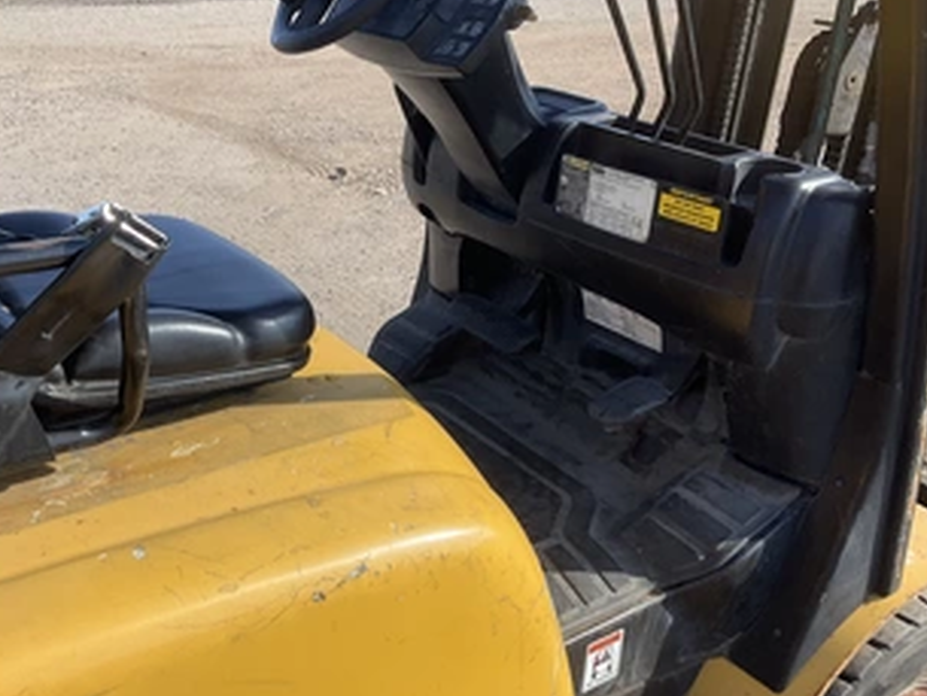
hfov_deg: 48.8
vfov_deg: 37.7
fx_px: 1018
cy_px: 359
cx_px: 392
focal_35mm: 38
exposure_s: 1/739
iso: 25
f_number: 1.8
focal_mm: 3
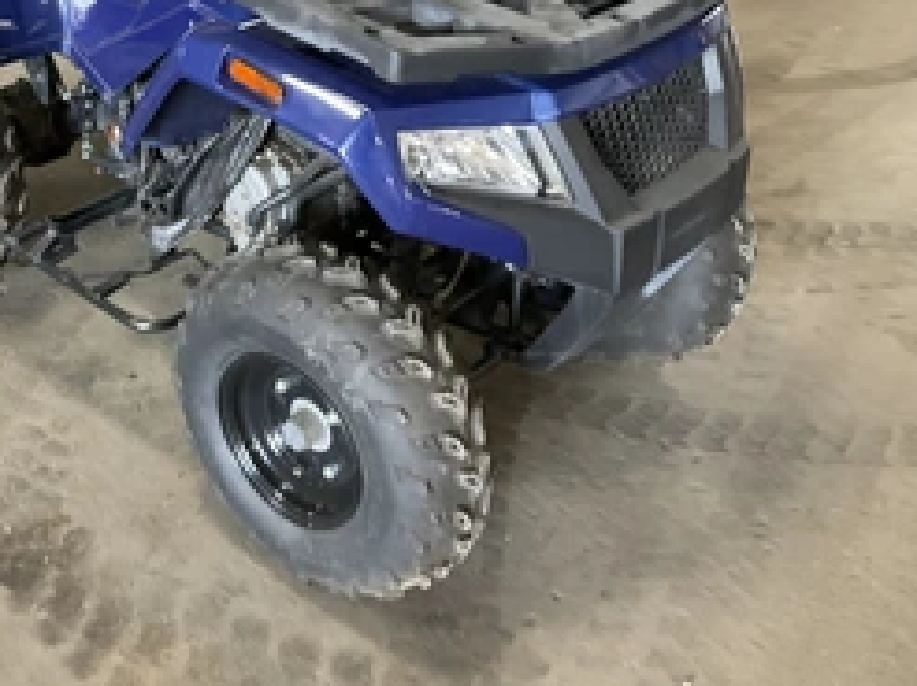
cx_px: 249
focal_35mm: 47
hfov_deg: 39.5
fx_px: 1244
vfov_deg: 30.3
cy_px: 171
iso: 200
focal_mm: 3
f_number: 1.8
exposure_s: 1/40
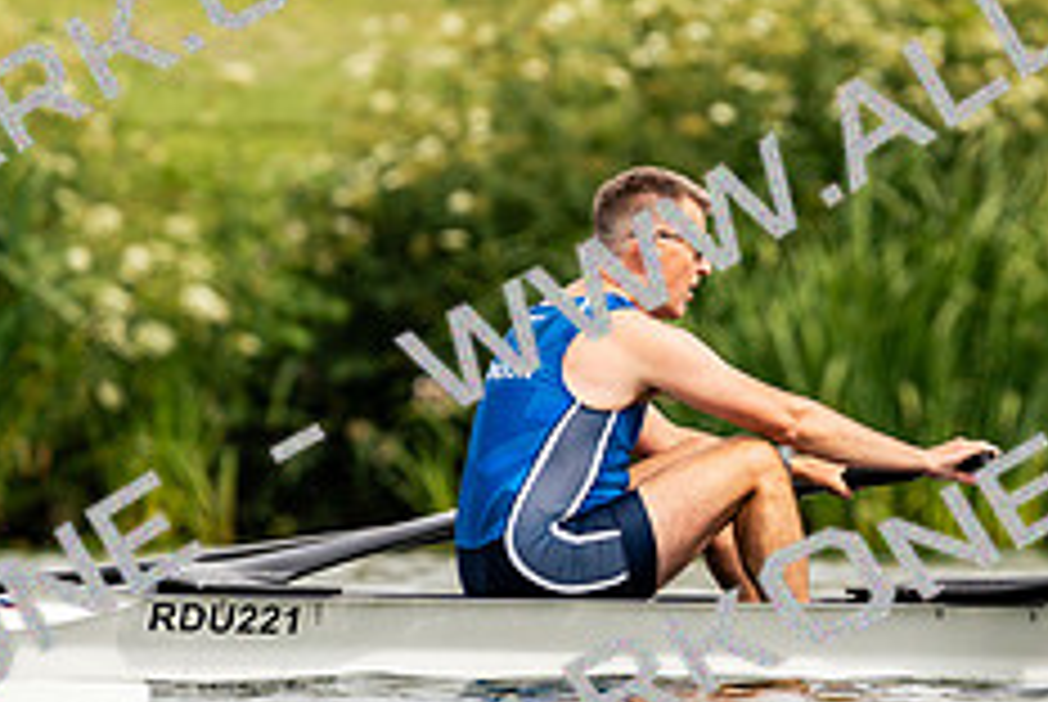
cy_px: 421
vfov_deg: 0.9
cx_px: 954
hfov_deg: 1.4
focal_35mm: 1491
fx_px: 43459
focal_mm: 600
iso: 400
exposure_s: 1/2000
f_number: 6.3
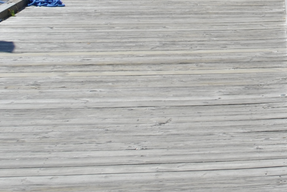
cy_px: -147
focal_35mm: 162
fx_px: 1293
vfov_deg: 8.2
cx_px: 448
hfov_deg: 12.0
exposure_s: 1/640
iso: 100
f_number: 5
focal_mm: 28
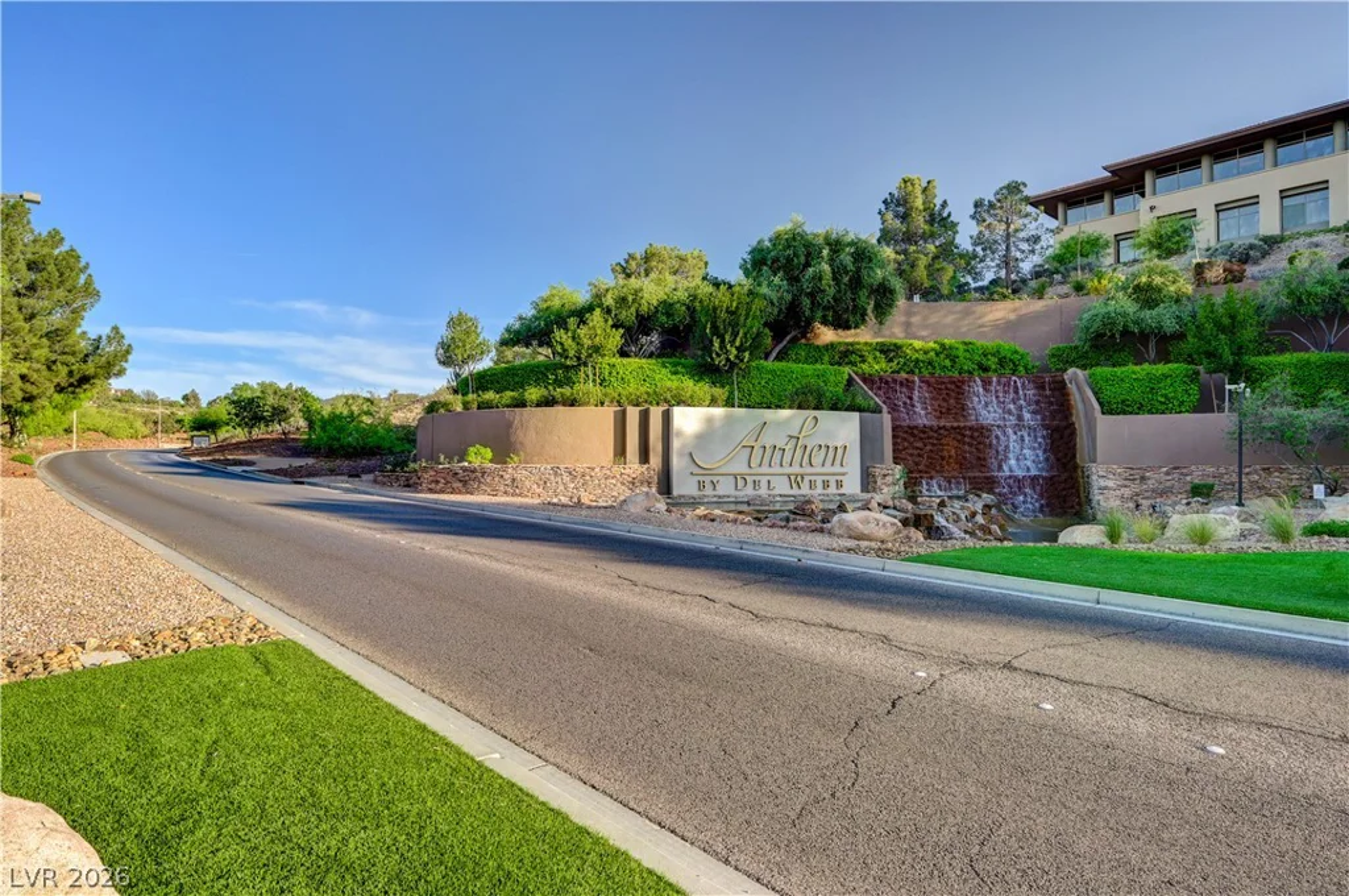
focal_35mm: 20
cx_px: 674
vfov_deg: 63.1
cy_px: 448
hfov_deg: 85.5
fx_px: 730
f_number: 10
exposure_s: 1/100
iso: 640
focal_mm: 19.5
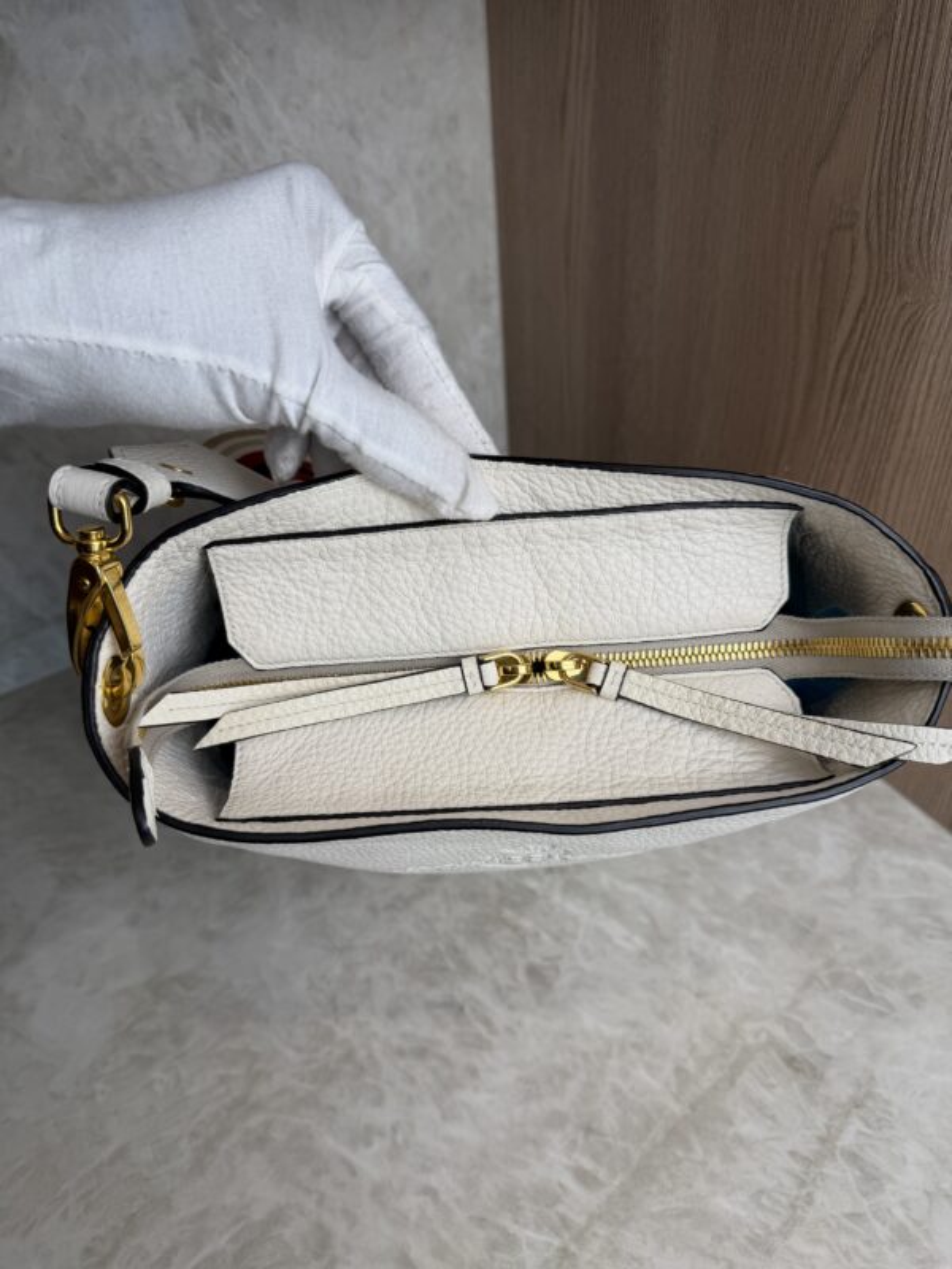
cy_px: 634
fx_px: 880
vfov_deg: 71.6
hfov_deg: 56.8
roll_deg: +4.8
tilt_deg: -41.1
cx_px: 476
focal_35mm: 24
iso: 64
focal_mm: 6.76
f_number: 1.78
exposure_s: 1/232
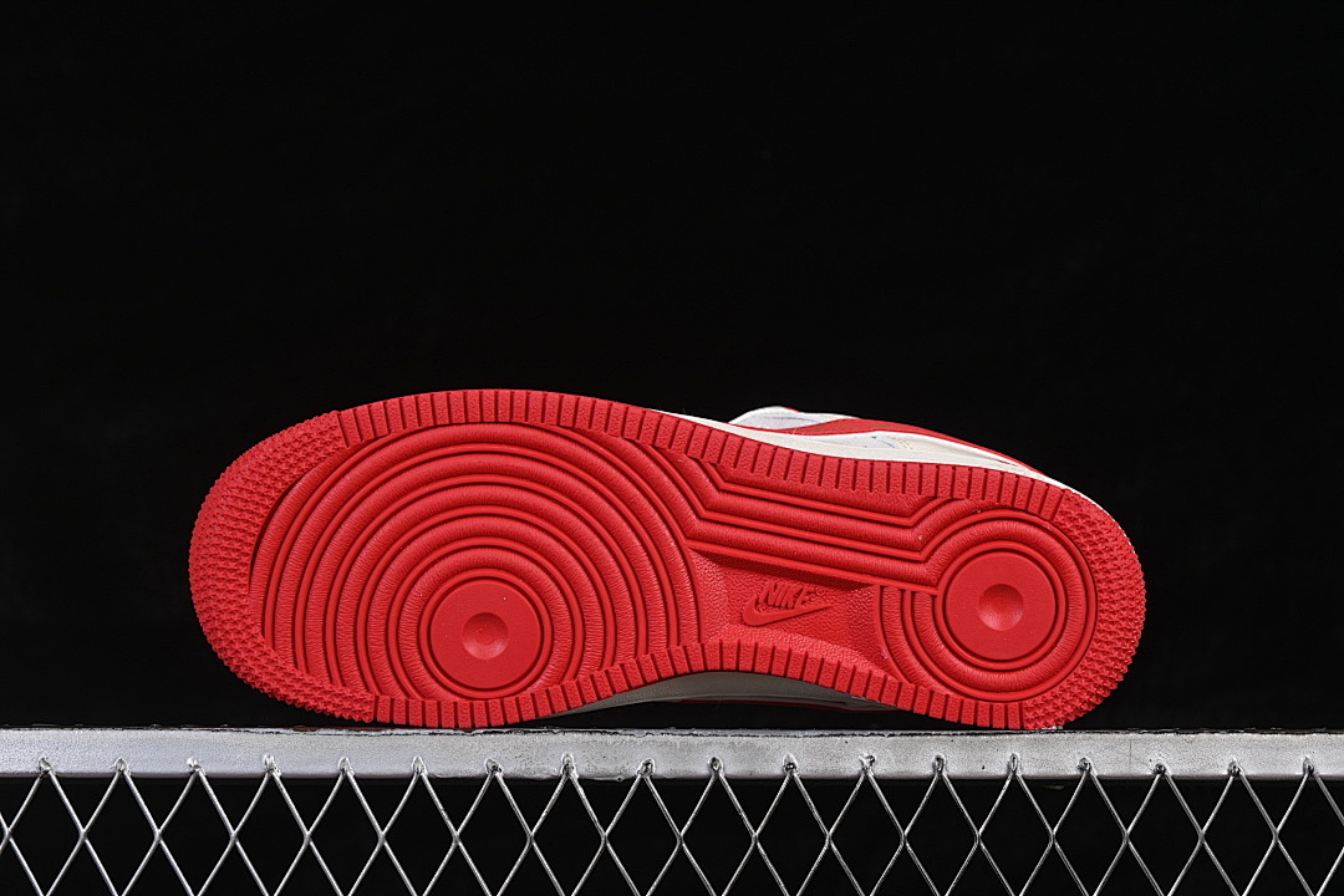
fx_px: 2800
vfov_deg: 18.2
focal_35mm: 75
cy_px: 448
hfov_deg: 27.0
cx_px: 672
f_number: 8
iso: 160
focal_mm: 50
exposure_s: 1/80
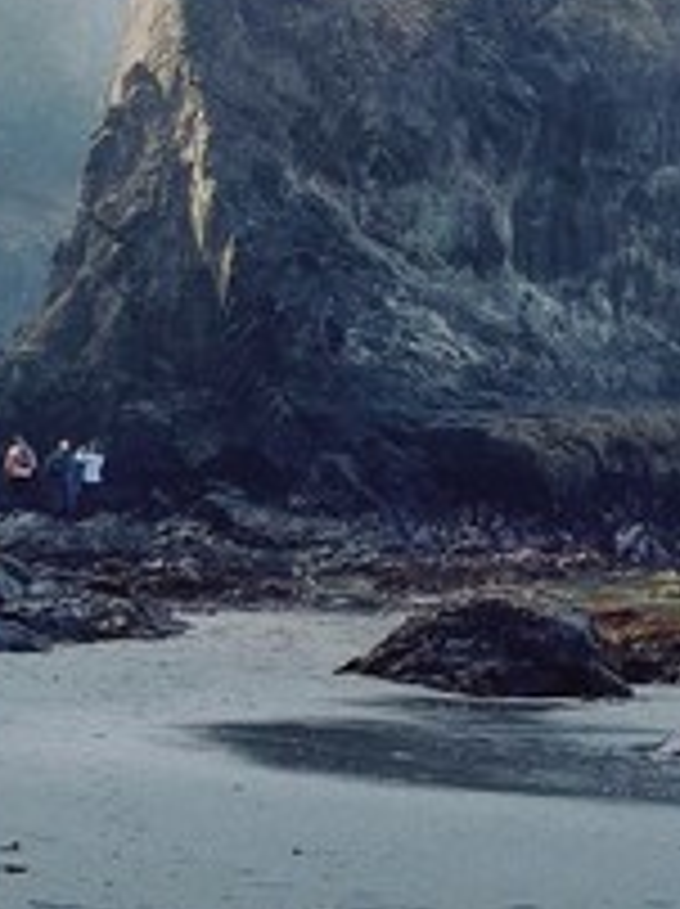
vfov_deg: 19.3
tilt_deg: +10.1
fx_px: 2599
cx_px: 797
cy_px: 4
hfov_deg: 14.5
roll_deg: -1.3
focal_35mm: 99
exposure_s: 1/2545
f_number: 1.6
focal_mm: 5.1
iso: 32
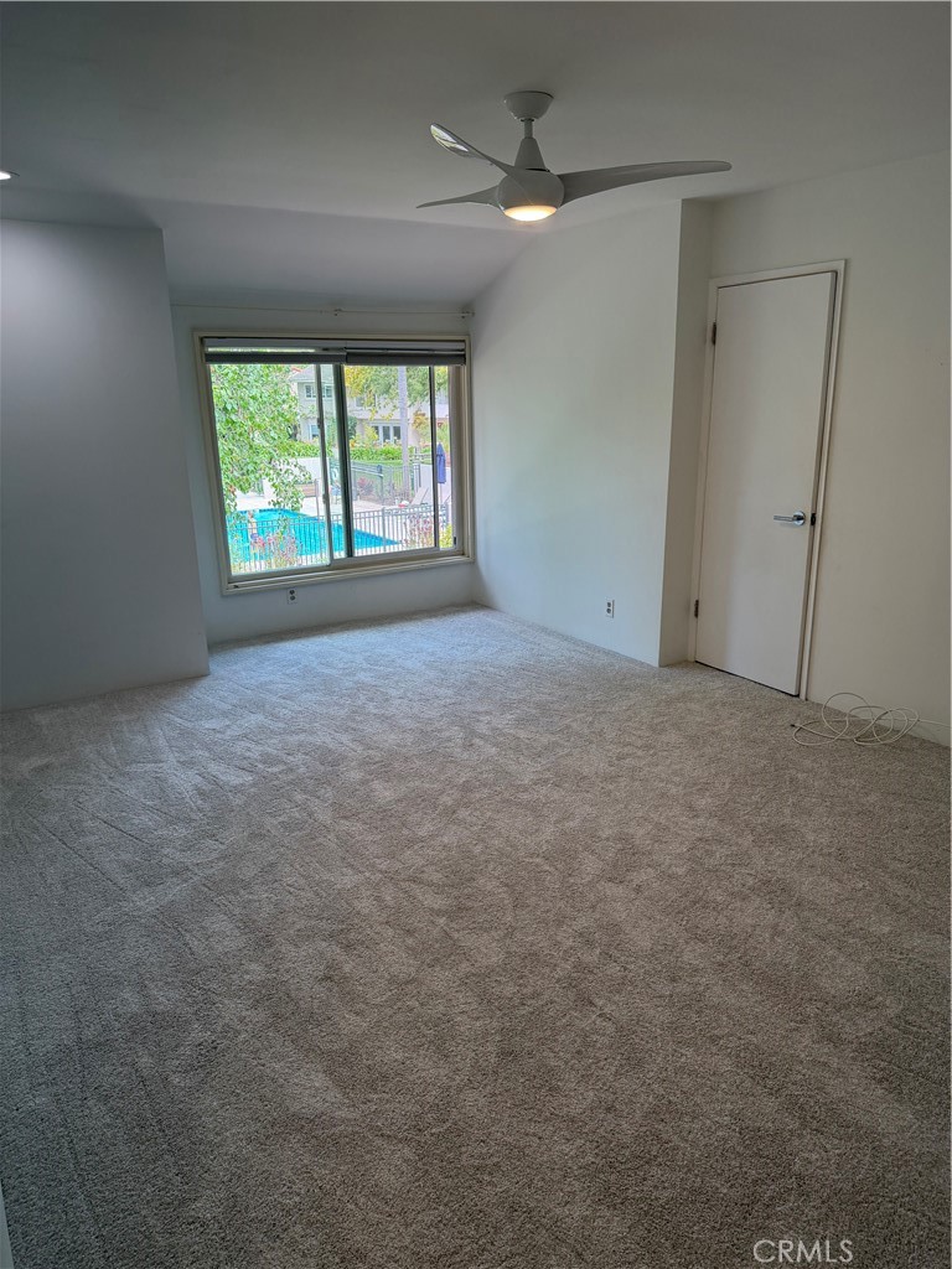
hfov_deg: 56.8
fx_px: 880
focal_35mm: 24
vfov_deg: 71.6
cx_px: 476
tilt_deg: -15.0
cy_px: 634
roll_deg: +1.6
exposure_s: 1/215
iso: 125
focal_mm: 6.76
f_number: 1.78
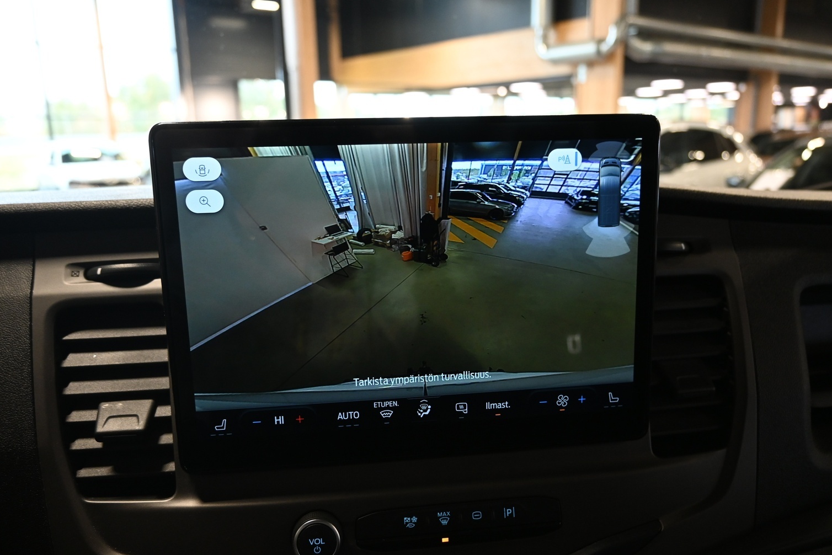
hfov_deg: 63.6
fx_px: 670
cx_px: 416
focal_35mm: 29
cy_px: 297
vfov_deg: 45.0
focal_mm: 18
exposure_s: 1/30
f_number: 3.5
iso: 1000
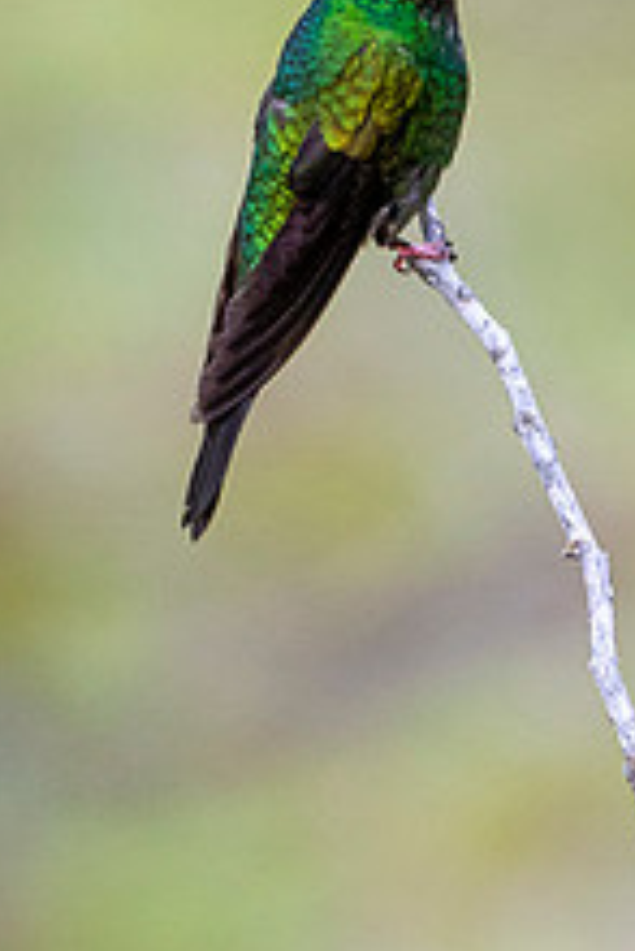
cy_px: -33
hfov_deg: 0.7
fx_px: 54520
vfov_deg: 1.0
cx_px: 422
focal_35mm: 2064
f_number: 4
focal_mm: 500
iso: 2500
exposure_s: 1/320
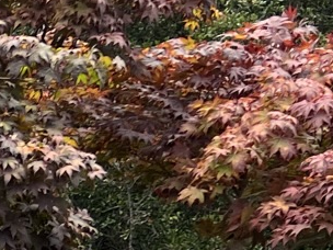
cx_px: -378
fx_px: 1683
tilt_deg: -5.9
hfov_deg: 10.2
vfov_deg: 8.2
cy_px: 461
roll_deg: -1.3
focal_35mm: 175
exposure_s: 1/601
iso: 50
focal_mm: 5.7
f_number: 1.5
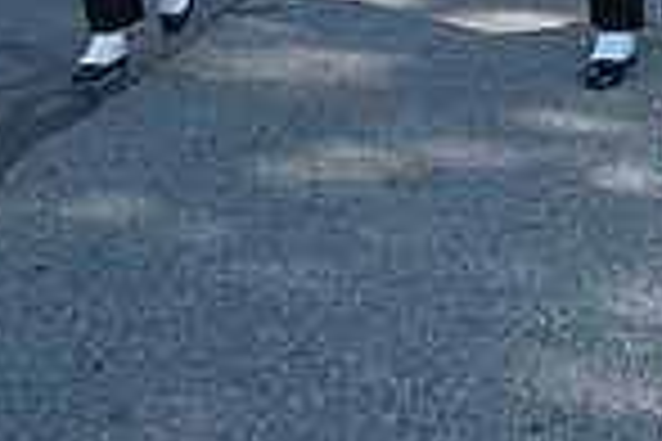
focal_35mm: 95
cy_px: -371
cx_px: 1018
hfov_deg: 18.7
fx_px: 1747
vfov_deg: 12.9
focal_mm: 24
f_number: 5.6
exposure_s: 1/500
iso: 200
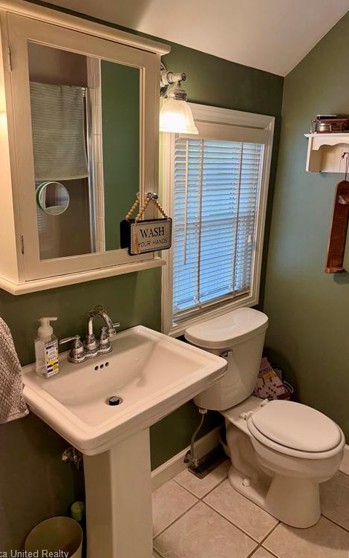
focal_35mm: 26
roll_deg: -0.9
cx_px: 179
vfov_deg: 70.4
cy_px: 276
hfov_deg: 47.6
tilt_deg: -15.8
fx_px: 395
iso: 160
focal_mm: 6.76
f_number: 1.78
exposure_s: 1/120
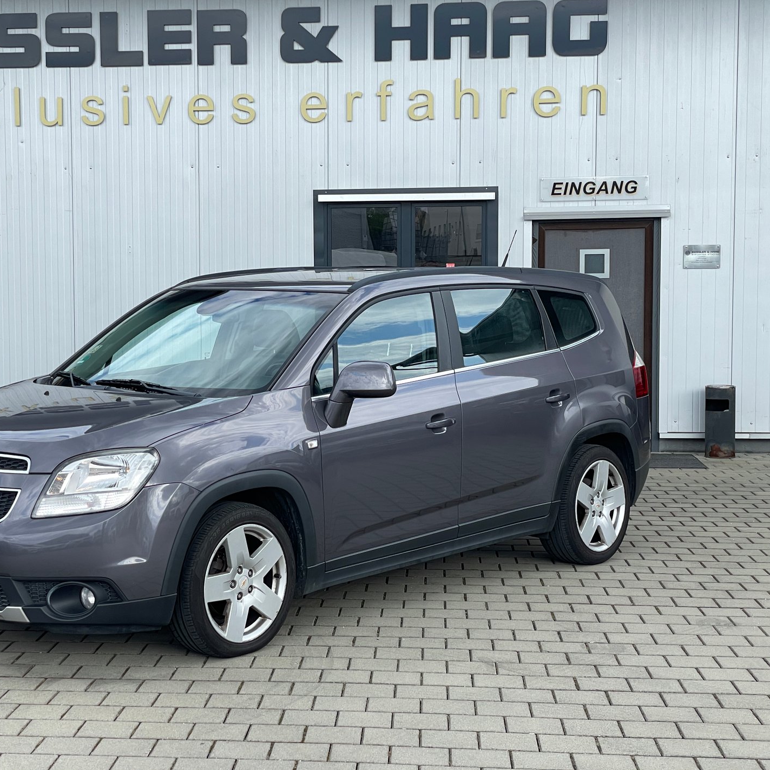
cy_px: 388
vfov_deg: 27.7
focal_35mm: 62
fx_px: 1560
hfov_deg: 27.6
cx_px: 271
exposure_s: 1/600
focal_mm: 6
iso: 25
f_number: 2
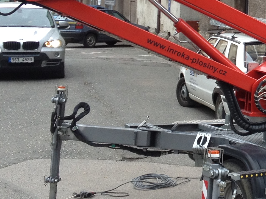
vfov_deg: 12.5
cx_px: 352
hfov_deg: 15.8
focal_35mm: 118
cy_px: 17
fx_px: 907
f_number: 2.4
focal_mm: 4.28
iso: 80
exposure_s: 1/120
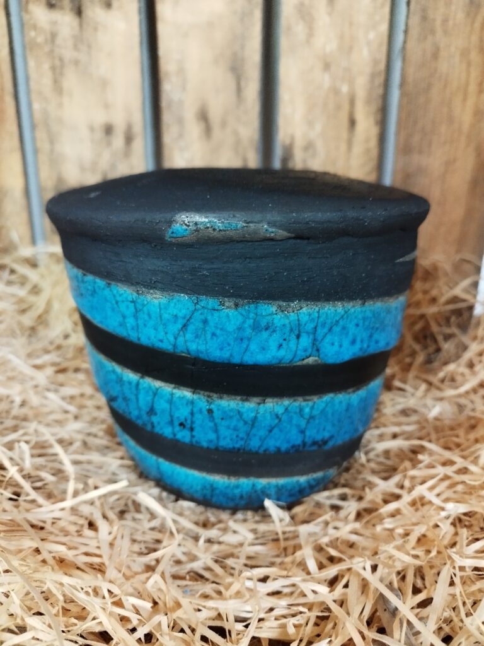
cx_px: 242
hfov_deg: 54.9
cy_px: 323
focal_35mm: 25
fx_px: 466
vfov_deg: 69.4
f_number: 1.89
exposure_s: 1/20
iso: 1210
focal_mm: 5.95
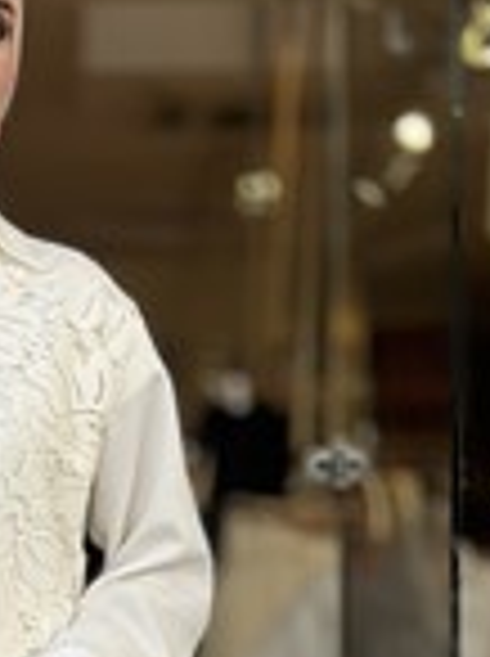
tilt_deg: -3.3
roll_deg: -0.5
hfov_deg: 8.6
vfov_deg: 11.3
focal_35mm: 171
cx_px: -40
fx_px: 3237
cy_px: 819
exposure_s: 1/823
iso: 80
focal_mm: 6.86
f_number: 1.78
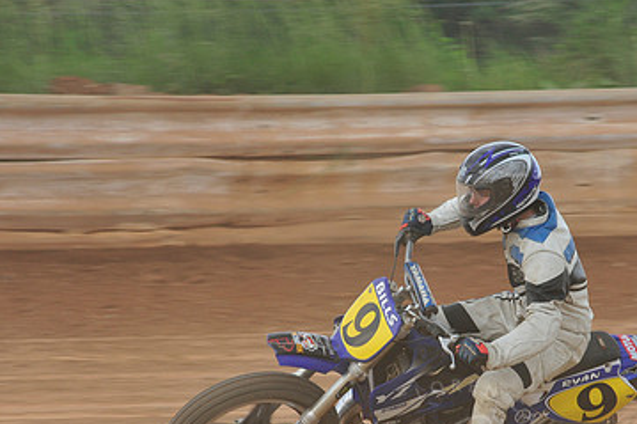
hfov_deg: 6.4
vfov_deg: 4.2
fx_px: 5712
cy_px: 323
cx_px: 456
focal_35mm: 323
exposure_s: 1/400
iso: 800
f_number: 10
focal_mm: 200
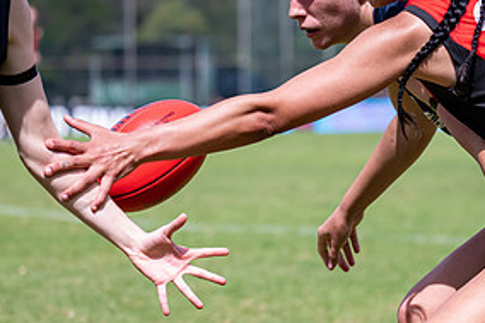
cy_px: 101
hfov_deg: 6.4
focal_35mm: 320
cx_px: 512
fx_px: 4308
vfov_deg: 4.3
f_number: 6.3
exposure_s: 1/4000
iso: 800
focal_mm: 150
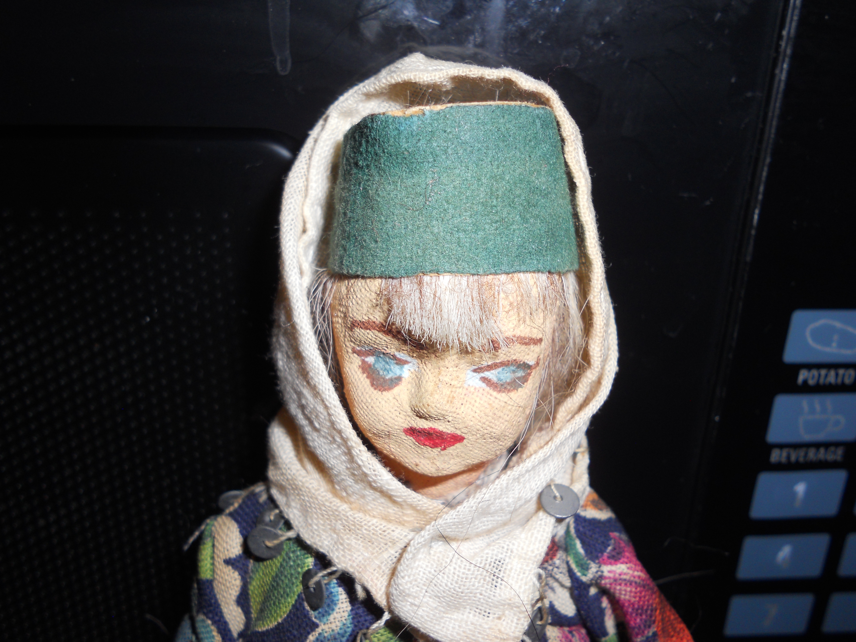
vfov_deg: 44.2
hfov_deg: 56.8
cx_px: 428
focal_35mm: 32
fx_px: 791
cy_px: 321
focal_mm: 5.8
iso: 80
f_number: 8.8
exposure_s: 1/25
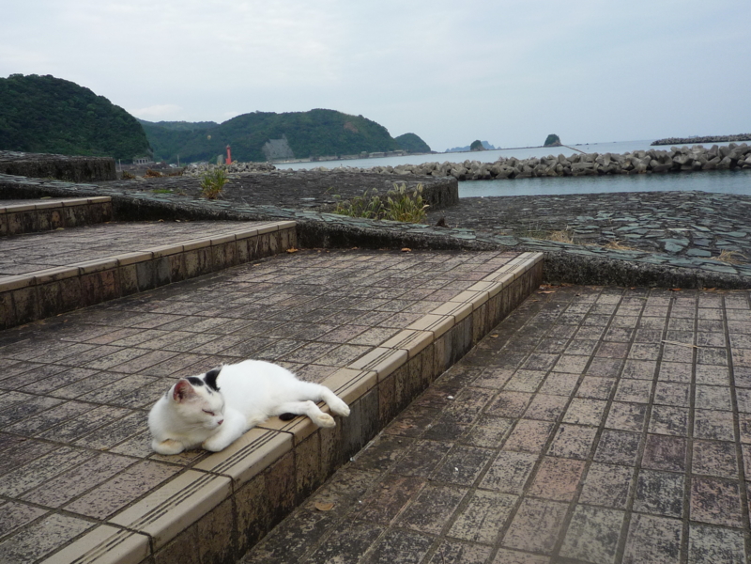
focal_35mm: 31
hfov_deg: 58.4
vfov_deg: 45.4
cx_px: 376
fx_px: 673
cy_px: 282
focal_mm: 4.4
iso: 100
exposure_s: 1/640
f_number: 3.5
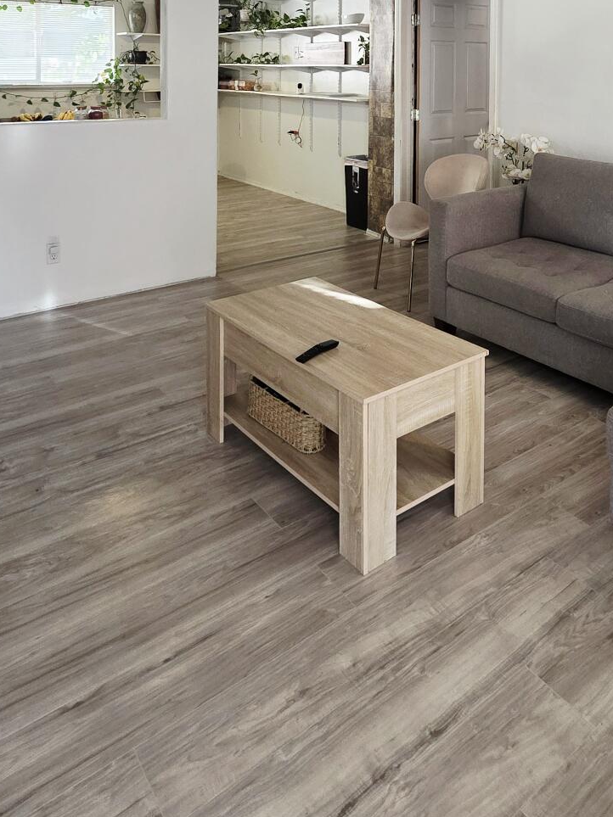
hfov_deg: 50.4
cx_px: 409
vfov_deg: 56.6
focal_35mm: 27
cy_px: 86
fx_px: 638
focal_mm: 2.2
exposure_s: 1/120
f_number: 1.9
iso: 250
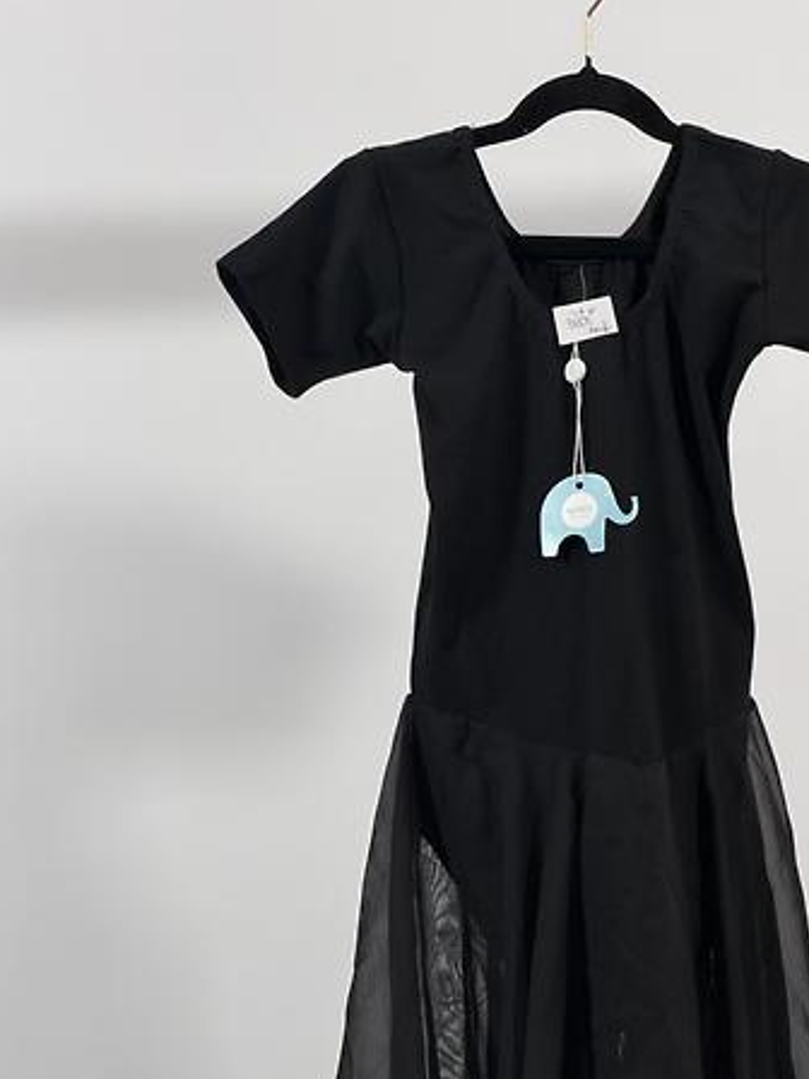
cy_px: 718
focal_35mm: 134
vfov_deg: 14.7
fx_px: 4176
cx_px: 491
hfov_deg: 11.1
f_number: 2.8
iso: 200
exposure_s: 1/100
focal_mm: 16.89
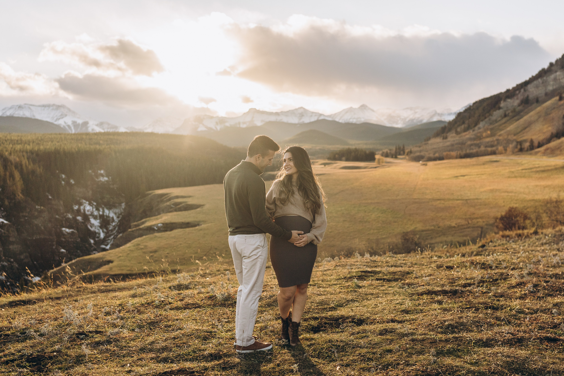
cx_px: 320
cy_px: 213
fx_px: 623
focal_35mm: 40
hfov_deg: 48.6
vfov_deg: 33.6
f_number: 2.2
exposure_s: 1/2500
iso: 400
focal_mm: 35
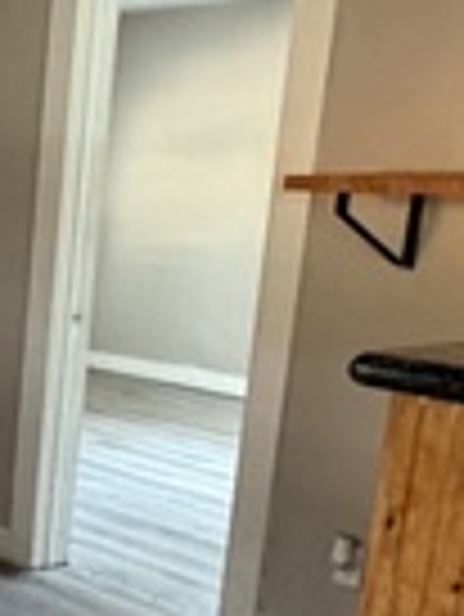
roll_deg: -0.5
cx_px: -338
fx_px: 1213
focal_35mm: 68
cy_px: 483
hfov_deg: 17.9
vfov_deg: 28.0
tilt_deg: -15.6
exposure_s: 1/60
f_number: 2.2
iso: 640
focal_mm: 2.22
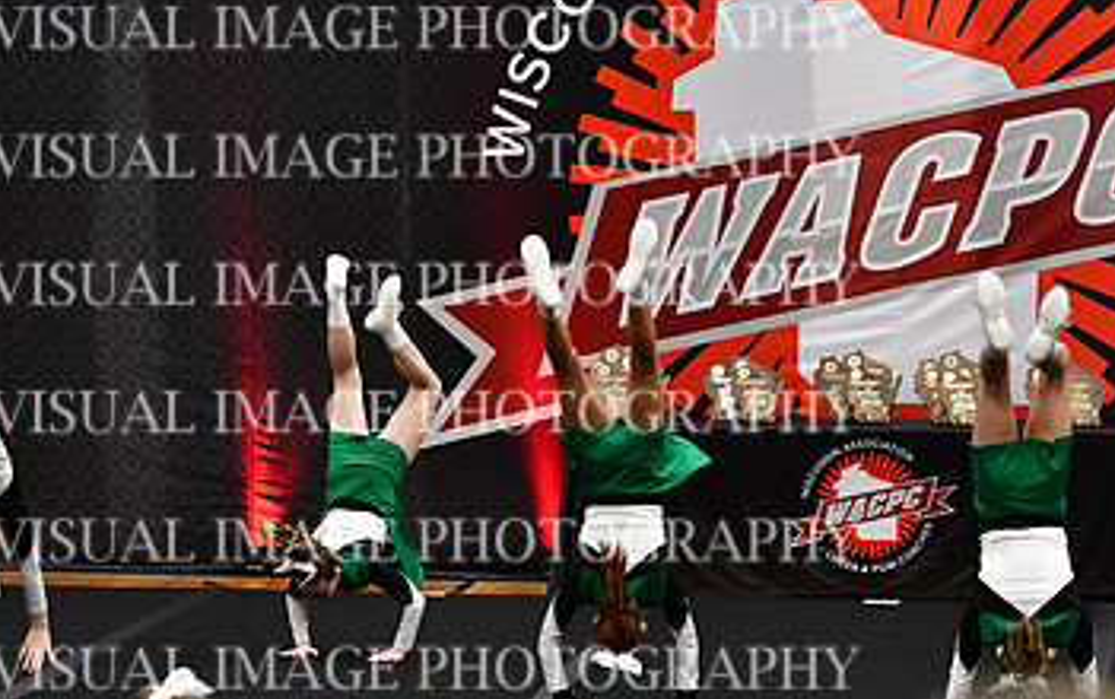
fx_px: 6143
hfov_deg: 10.4
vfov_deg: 6.5
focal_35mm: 202
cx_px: 400
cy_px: 348
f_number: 3.5
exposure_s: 1/500
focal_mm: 80
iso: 4000
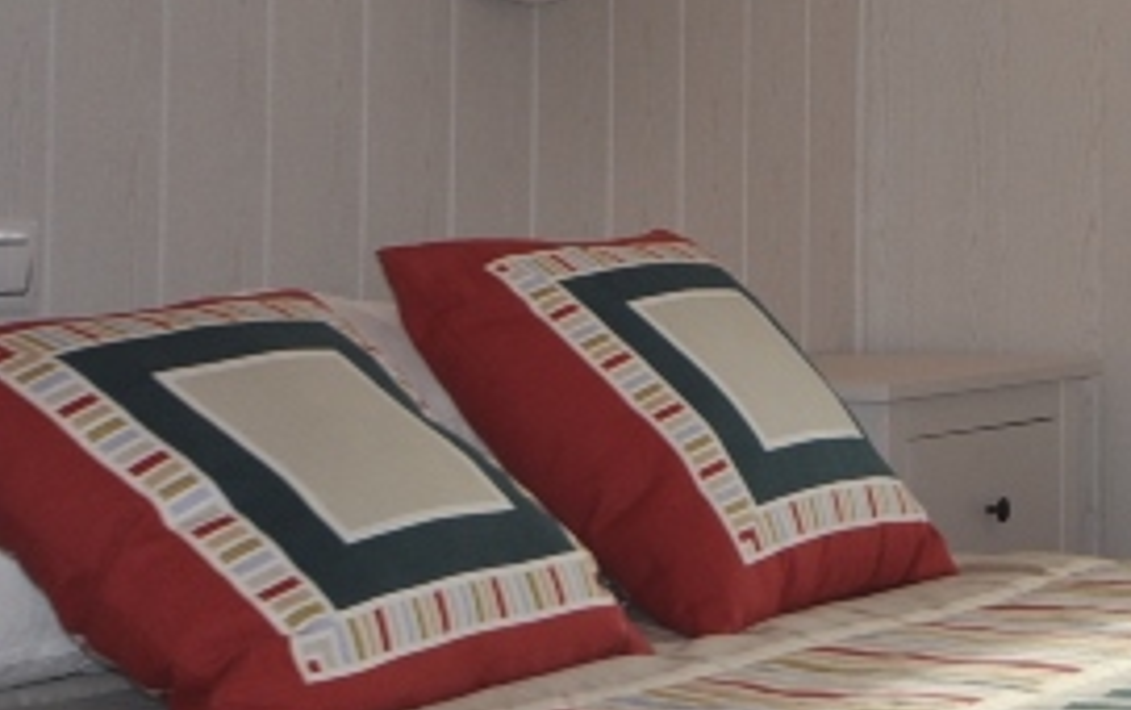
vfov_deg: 13.1
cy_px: 175
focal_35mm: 99
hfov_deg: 18.9
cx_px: 1598
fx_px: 3068
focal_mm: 23
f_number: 5.6
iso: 250
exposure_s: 1/200
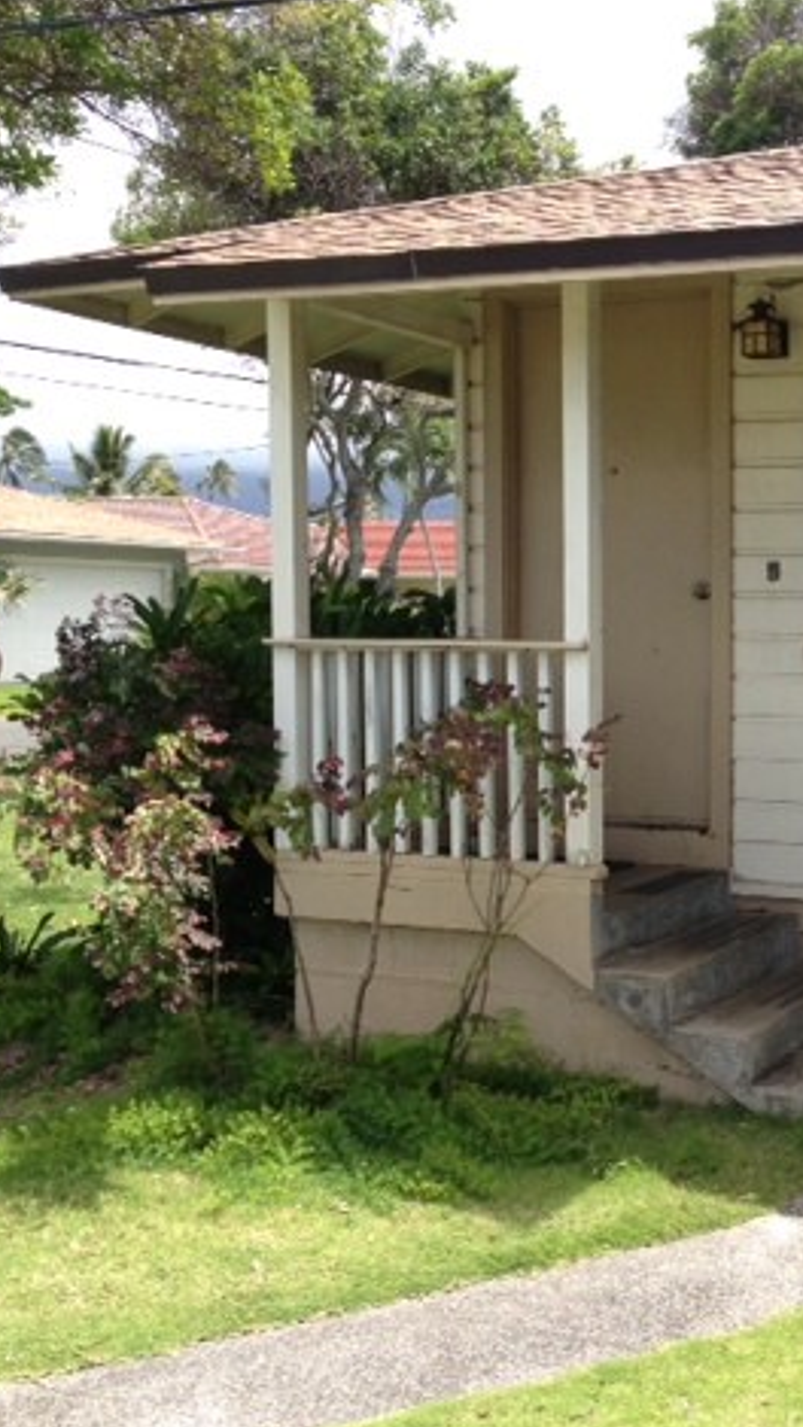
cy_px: 721
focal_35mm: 52
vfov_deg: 39.9
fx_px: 1967
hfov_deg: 22.5
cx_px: 736
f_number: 2.4
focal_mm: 4.28
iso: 50
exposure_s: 1/657
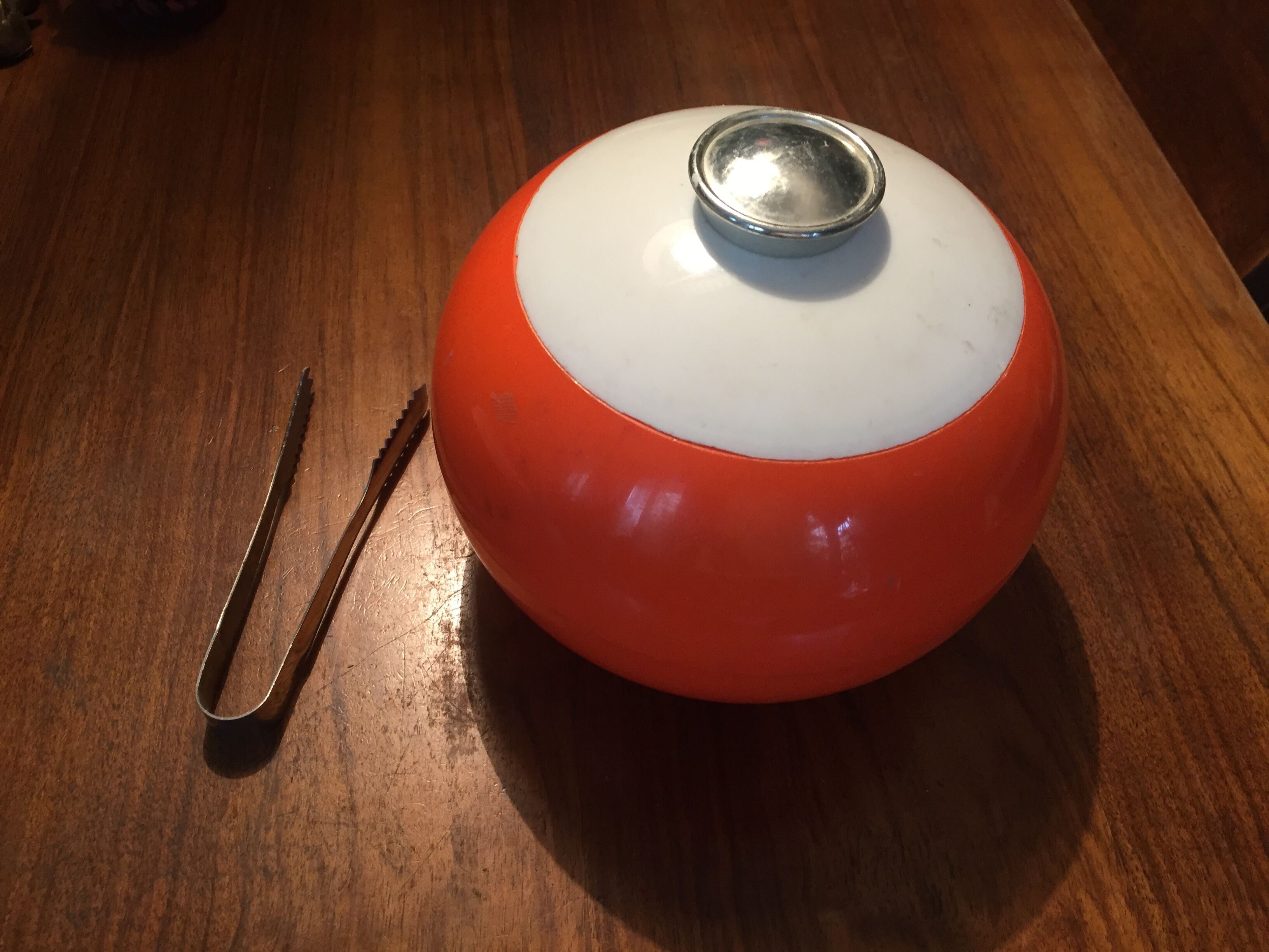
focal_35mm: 29
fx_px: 1063
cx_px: 634
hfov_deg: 61.7
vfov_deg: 48.2
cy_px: 476
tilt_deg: -54.7
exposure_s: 1/33
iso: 125
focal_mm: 4.15
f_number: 2.2
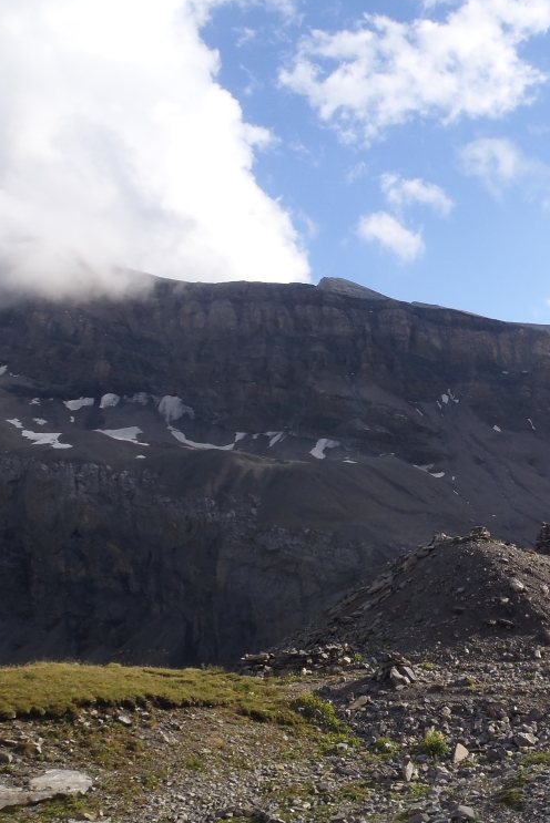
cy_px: 400
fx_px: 962
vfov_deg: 46.4
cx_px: 559
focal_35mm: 42
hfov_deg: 29.6
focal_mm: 5
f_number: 4.5
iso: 80
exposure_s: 1/400
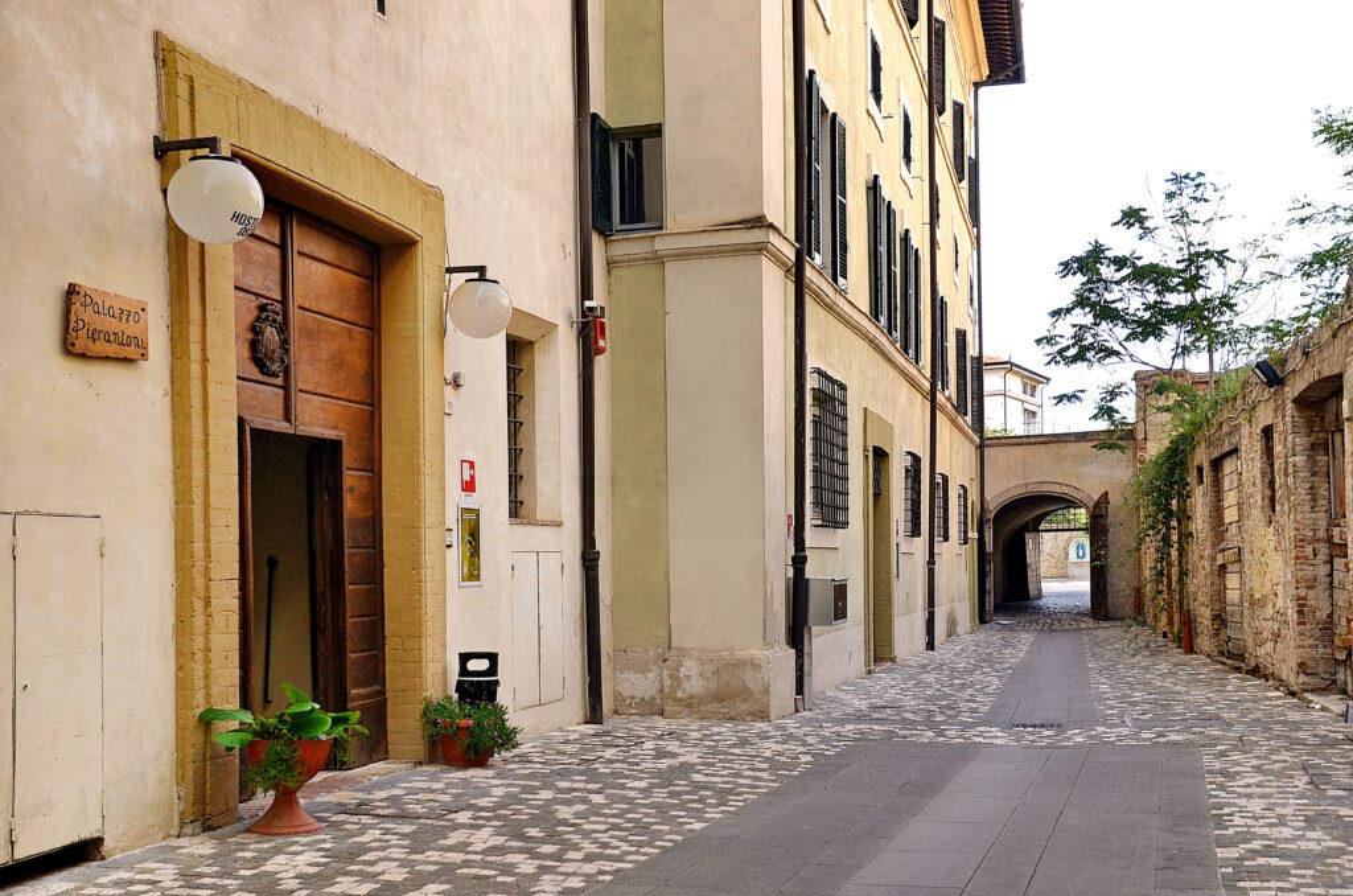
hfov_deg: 49.6
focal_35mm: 39
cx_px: 676
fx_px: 1463
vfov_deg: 34.1
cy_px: 448
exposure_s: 1/200
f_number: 9
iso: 400
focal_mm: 26
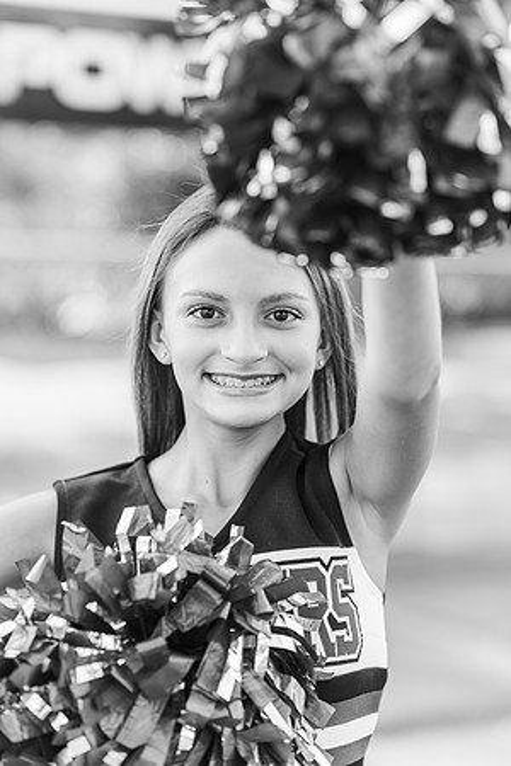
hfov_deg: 16.1
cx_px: 256
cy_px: 383
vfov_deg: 23.9
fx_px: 1810
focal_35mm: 85
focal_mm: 85
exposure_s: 1/500
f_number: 2.8
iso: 200
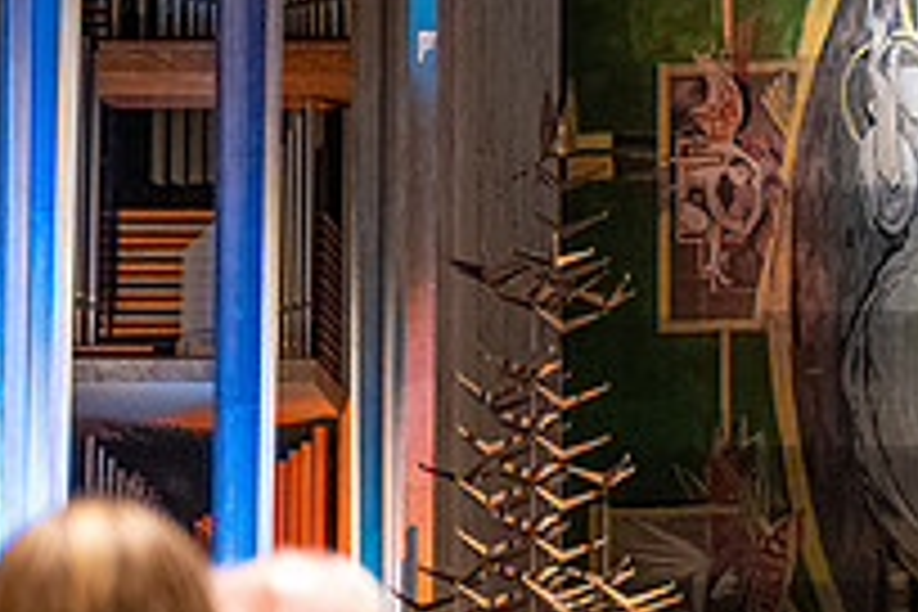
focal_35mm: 194
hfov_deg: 10.4
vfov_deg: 7.1
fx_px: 4947
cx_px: 1128
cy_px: 429
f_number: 2.8
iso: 3200
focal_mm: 62
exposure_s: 1/50
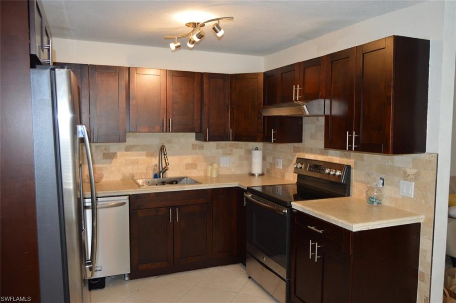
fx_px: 342
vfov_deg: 47.8
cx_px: 228
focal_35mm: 27
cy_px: 152
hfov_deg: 67.4
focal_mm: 18
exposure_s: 1/60
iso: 400
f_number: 4
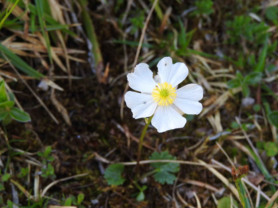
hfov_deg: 25.3
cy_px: 110
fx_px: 618
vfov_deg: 19.1
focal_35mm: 77
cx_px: 158
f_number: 4.2
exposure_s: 1/125
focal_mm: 11.6
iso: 110
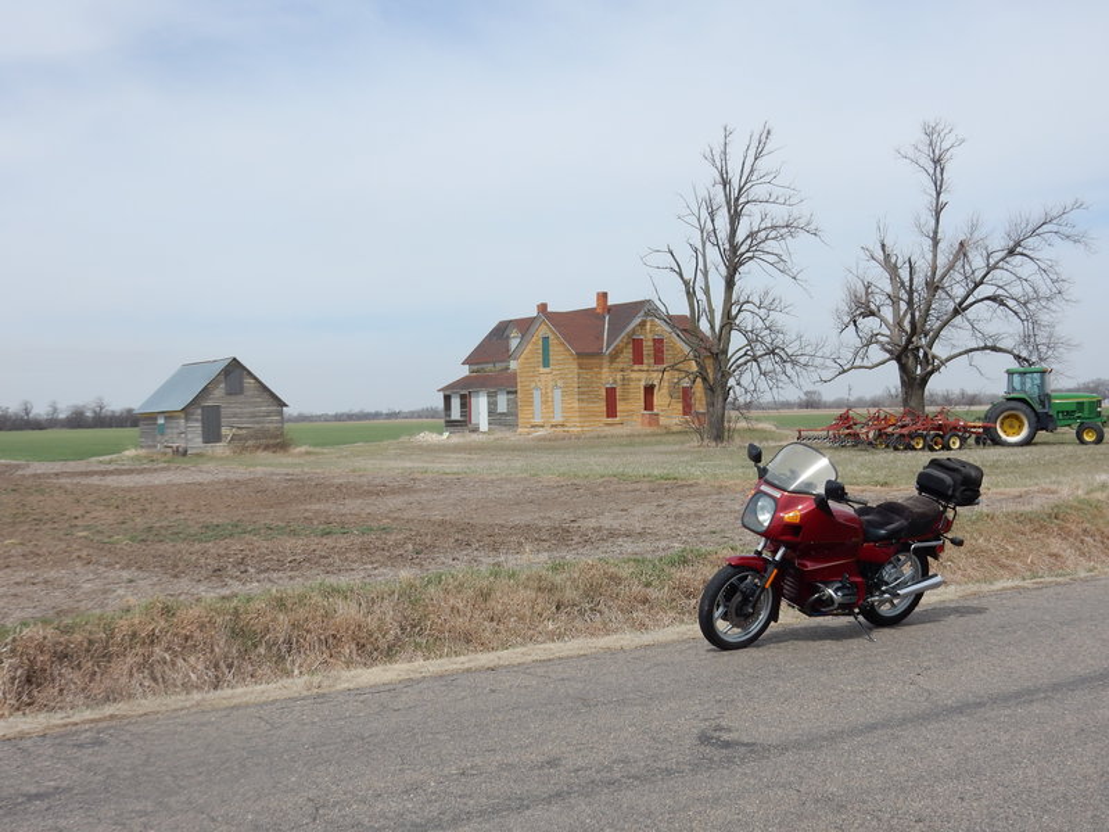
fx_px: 1378
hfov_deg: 43.9
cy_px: 416
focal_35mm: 43
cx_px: 554
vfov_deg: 33.6
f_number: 4.2
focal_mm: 7.6
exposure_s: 1/1600
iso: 125
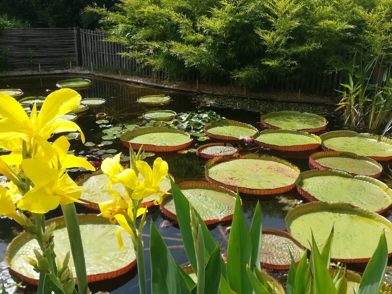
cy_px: 147
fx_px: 385
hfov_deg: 54.0
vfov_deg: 41.8
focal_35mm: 34
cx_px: 196
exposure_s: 1/628
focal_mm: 3.83
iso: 50
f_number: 2.2
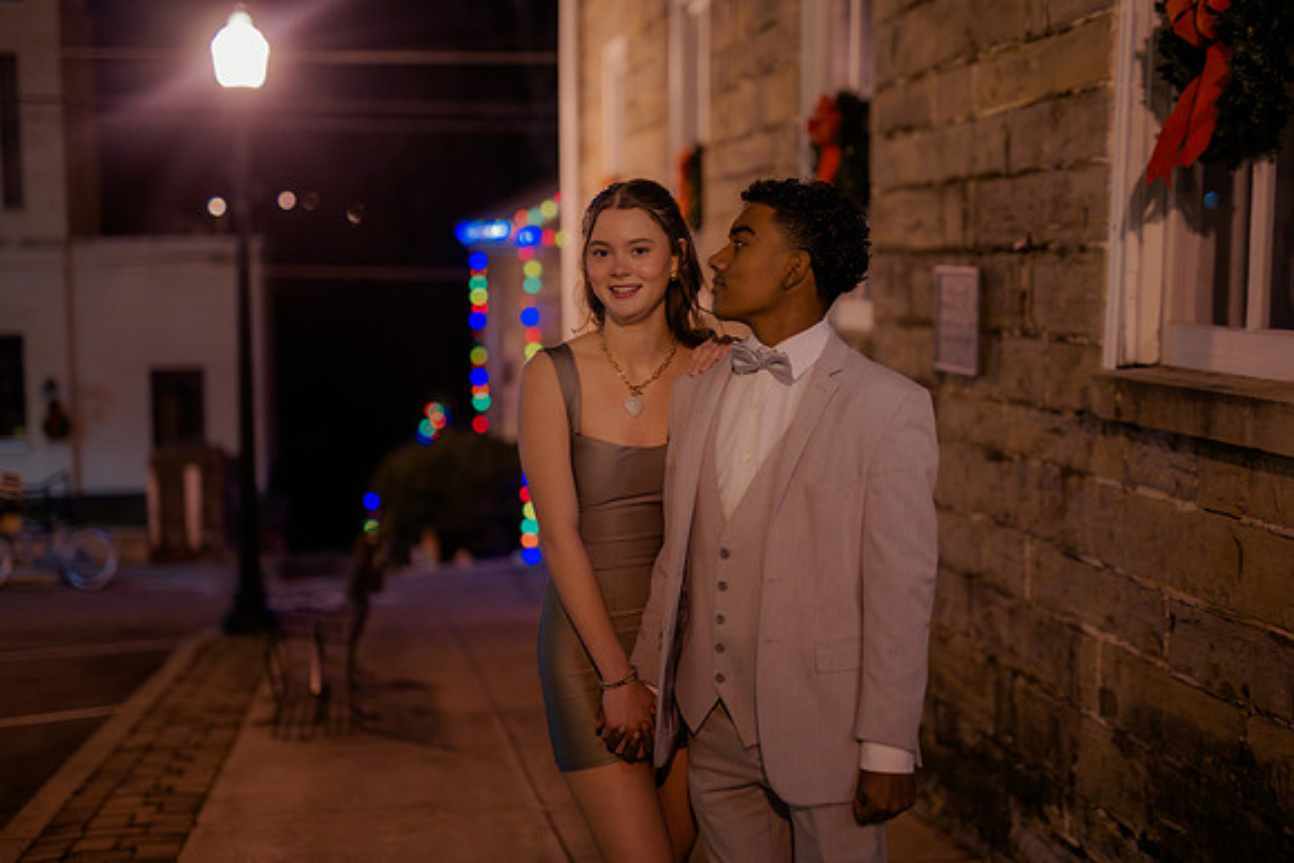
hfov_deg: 39.6
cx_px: 647
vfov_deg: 27.0
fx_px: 1798
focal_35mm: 50
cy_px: 432
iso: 2500
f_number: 1.4
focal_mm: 50
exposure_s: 1/200
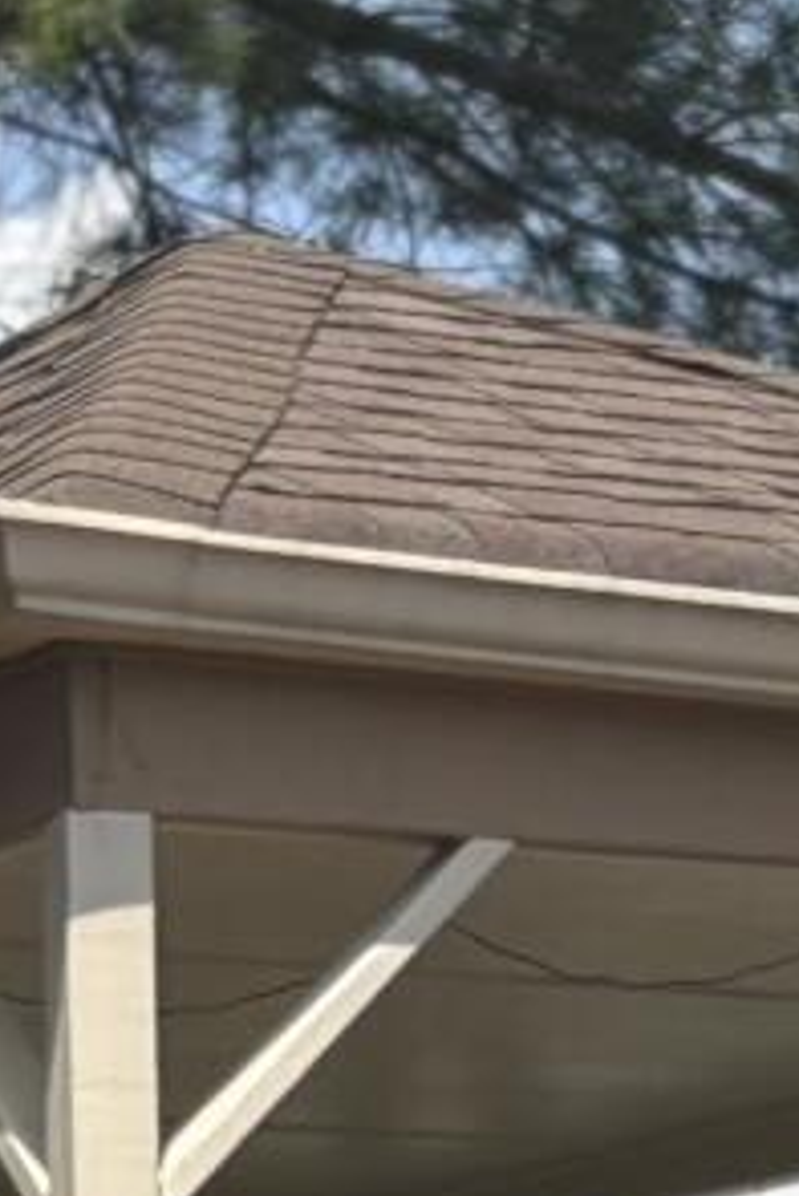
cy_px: 2380
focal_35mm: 275
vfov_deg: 7.2
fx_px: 9144
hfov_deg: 5.0
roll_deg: +1.7
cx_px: 621
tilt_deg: +0.7
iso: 50
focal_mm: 5.96
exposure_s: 1/4065
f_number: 1.6
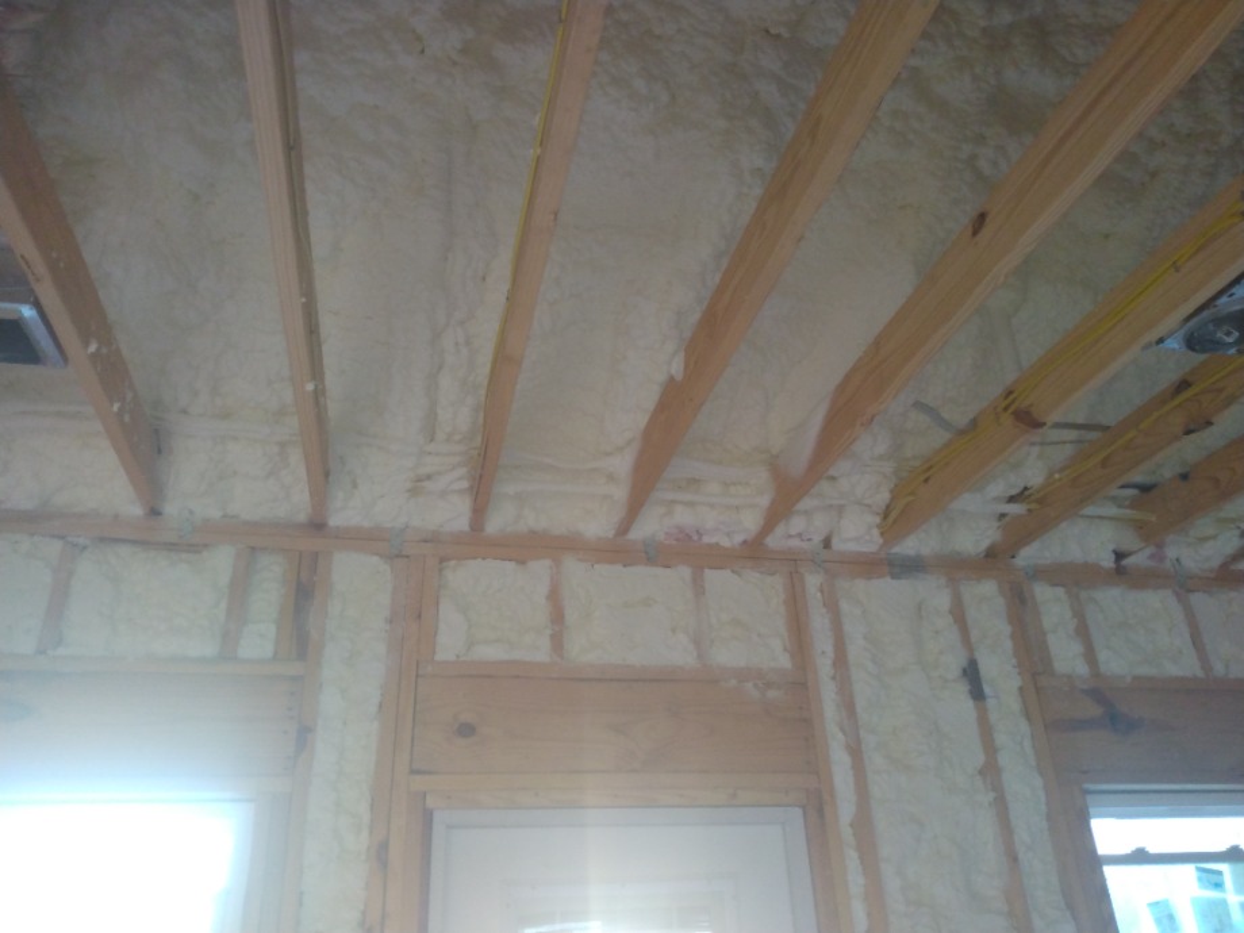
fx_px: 719
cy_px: 466
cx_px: 622
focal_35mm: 20
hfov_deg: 81.7
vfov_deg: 66.0
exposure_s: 1/30
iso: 281
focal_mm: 3.54
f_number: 2
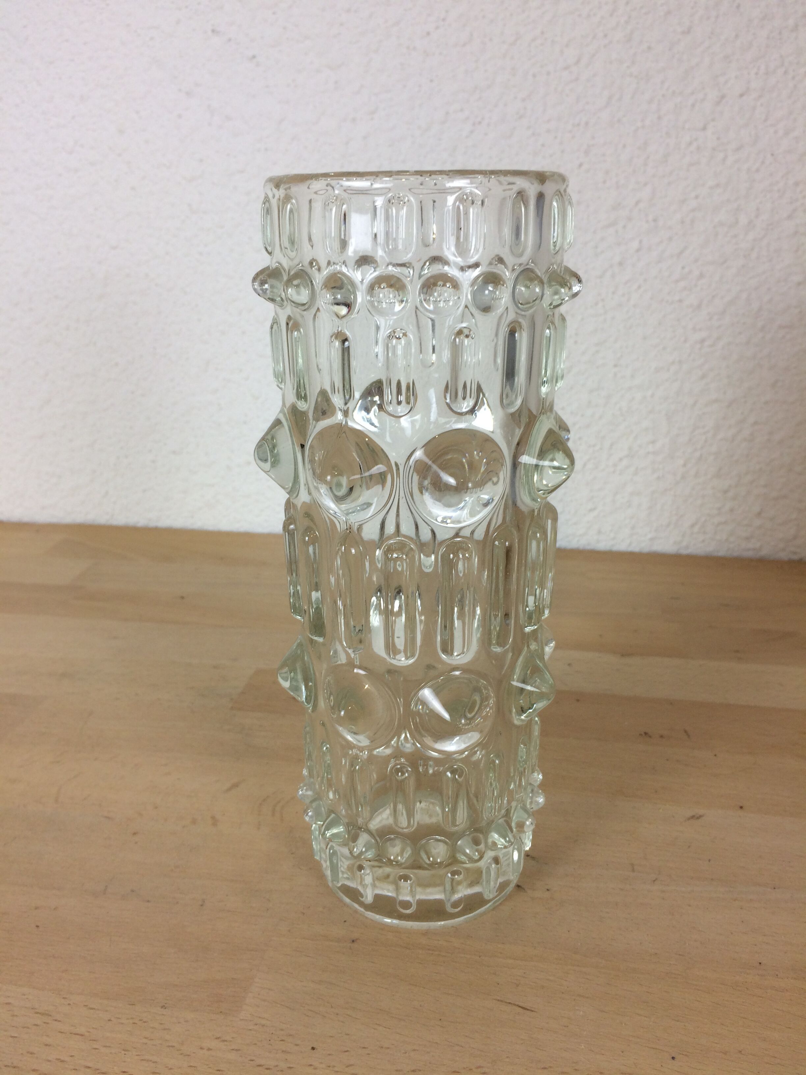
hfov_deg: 48.2
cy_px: 538
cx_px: 403
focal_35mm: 29
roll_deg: +1.4
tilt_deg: -20.6
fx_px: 900
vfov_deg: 61.7
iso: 40
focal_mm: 4.15
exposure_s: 1/50
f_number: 2.2
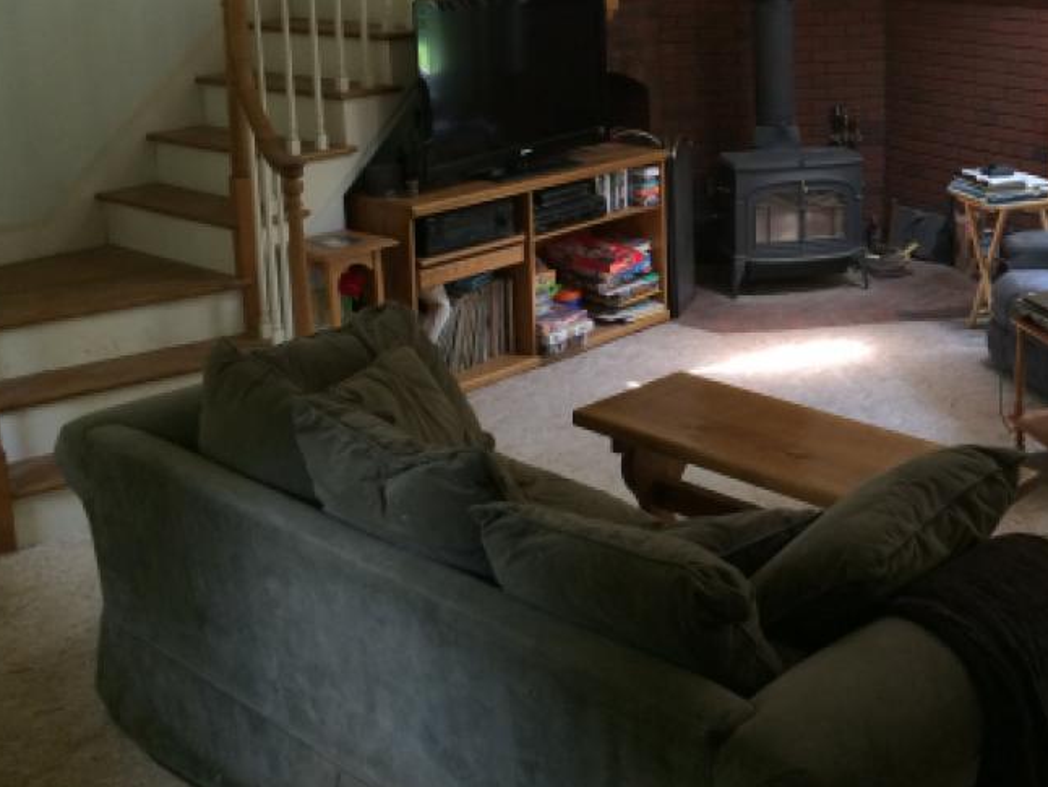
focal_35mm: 46
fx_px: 1393
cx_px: 756
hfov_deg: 40.3
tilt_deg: -11.2
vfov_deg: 30.9
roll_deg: +1.3
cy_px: 181
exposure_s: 1/30
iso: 64
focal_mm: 4.15
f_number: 2.2
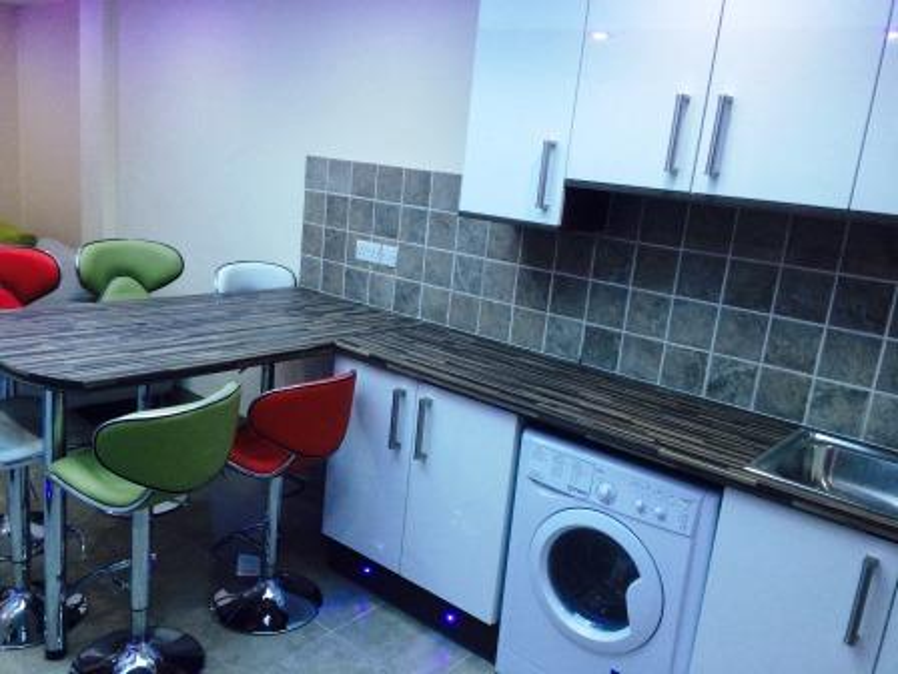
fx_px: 752
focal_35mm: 29
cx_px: 449
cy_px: 337
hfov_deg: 61.7
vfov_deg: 48.2
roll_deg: -5.3
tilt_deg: -14.2
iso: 100
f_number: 2.2
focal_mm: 4.15
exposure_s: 1/30
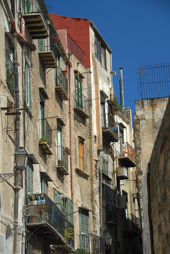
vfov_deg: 24.2
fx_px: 593
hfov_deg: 16.3
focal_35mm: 84
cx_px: 85
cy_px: 127
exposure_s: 1/1250
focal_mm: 56
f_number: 4.8
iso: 400
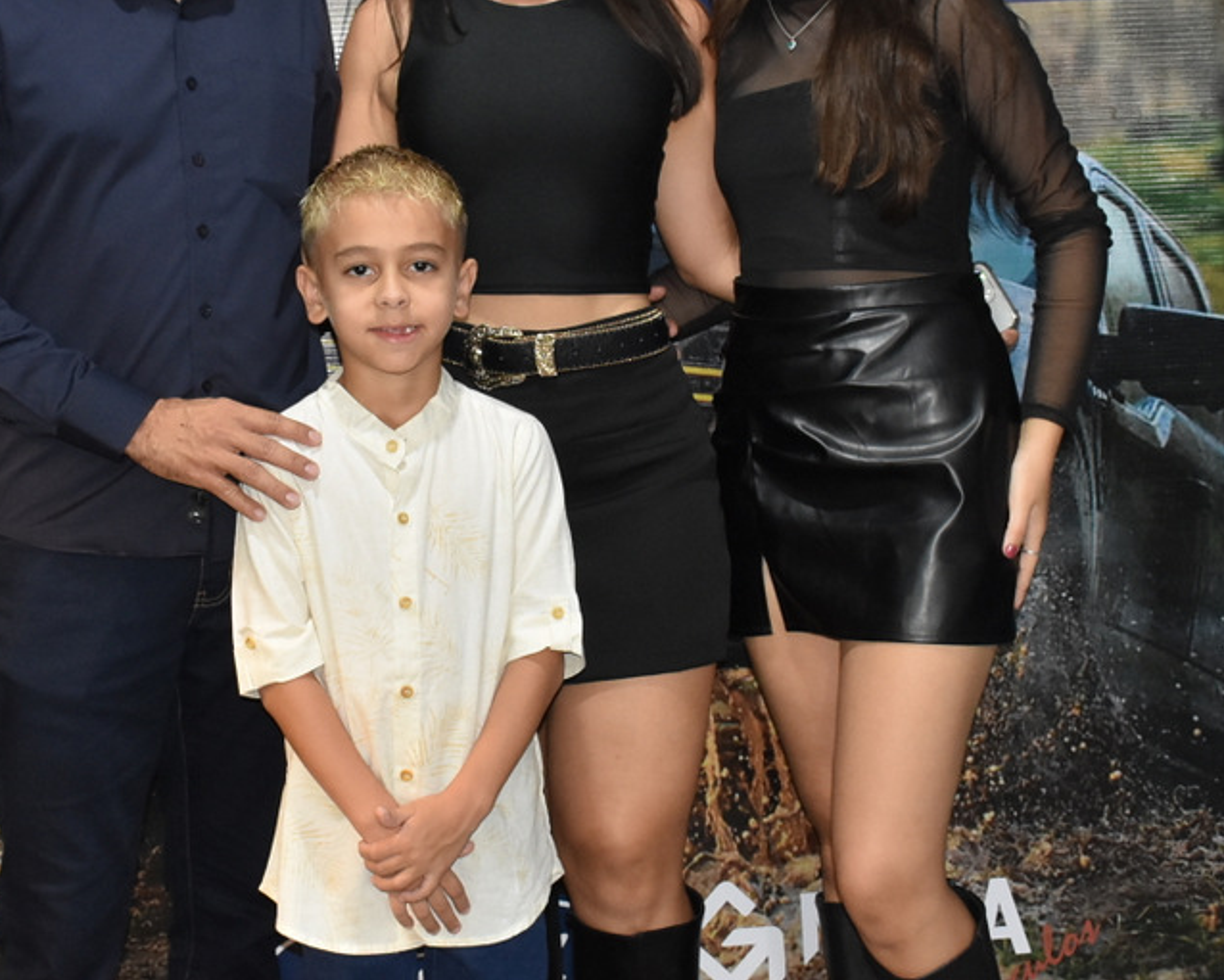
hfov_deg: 27.8
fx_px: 2464
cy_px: 282
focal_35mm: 68
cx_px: 485
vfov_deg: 22.3
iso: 1600
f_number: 5.6
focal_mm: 22
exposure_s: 1/60
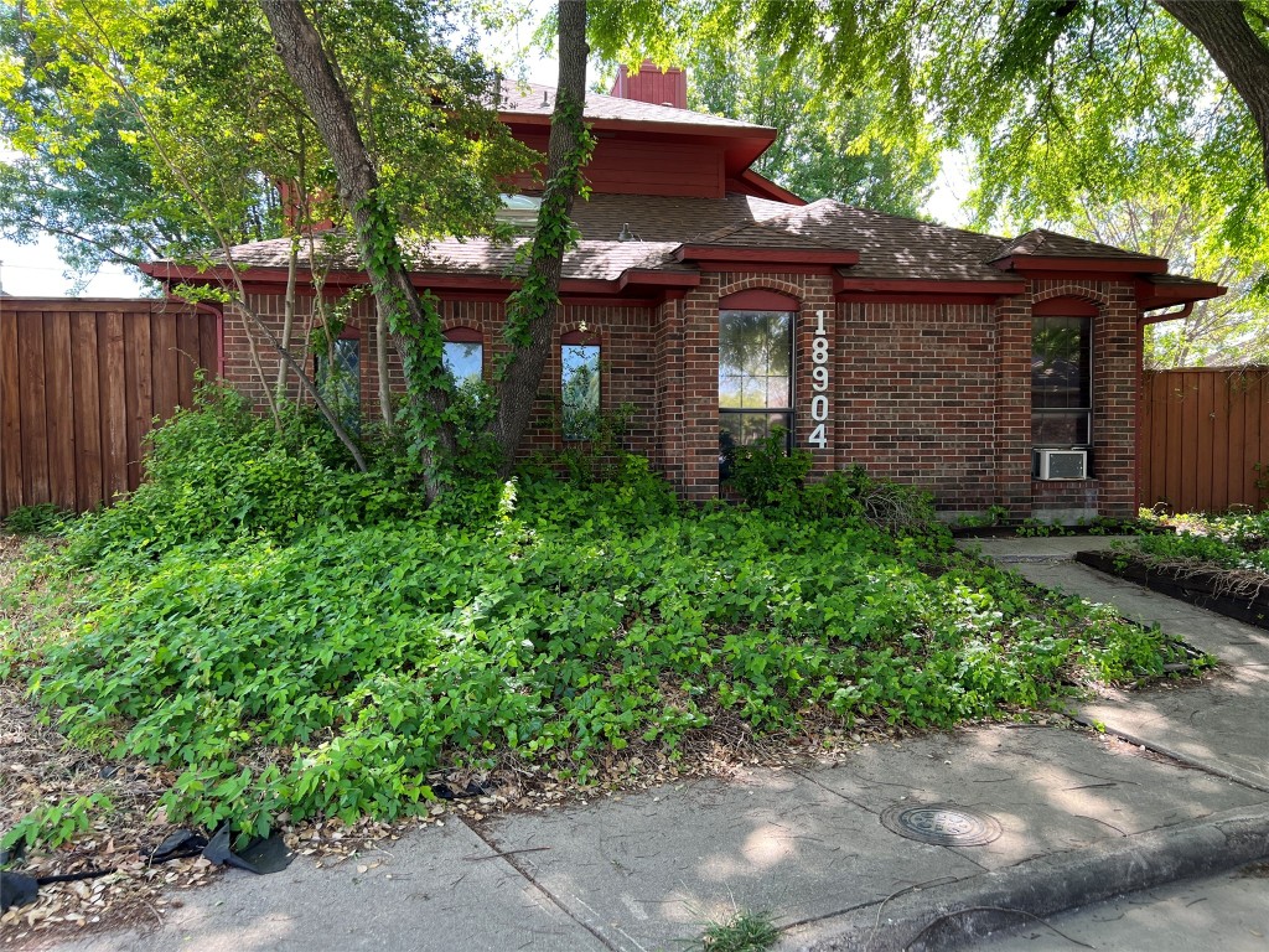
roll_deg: +0.5
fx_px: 953
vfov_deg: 53.1
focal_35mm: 26
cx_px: 634
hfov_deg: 67.3
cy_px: 476
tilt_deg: -2.9
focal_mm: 5.7
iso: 40
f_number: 1.5
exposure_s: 1/204
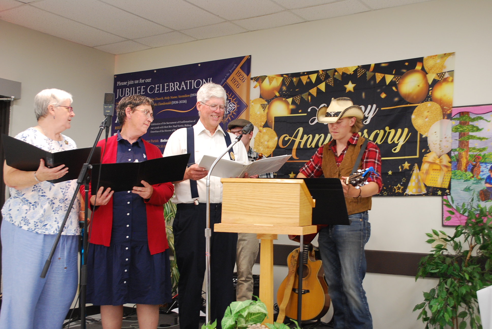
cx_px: 246
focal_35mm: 42
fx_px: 575
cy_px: 164
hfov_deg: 46.3
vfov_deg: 32.0
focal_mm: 28
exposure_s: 1/30
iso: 560
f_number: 4.5
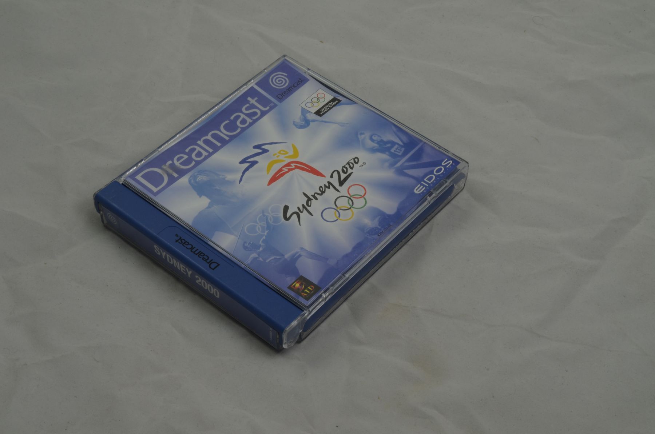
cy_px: 217
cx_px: 328
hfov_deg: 33.5
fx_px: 1090
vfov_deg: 22.5
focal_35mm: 60
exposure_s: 1/3
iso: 100
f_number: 20
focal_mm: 40
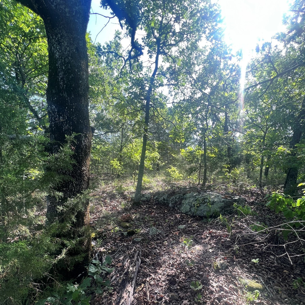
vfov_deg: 84.5
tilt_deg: -6.4
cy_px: 203
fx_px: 159
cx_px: 150
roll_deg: -2.6
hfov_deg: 87.4
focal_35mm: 16
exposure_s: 1/160
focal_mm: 1.57
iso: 32
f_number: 1.8
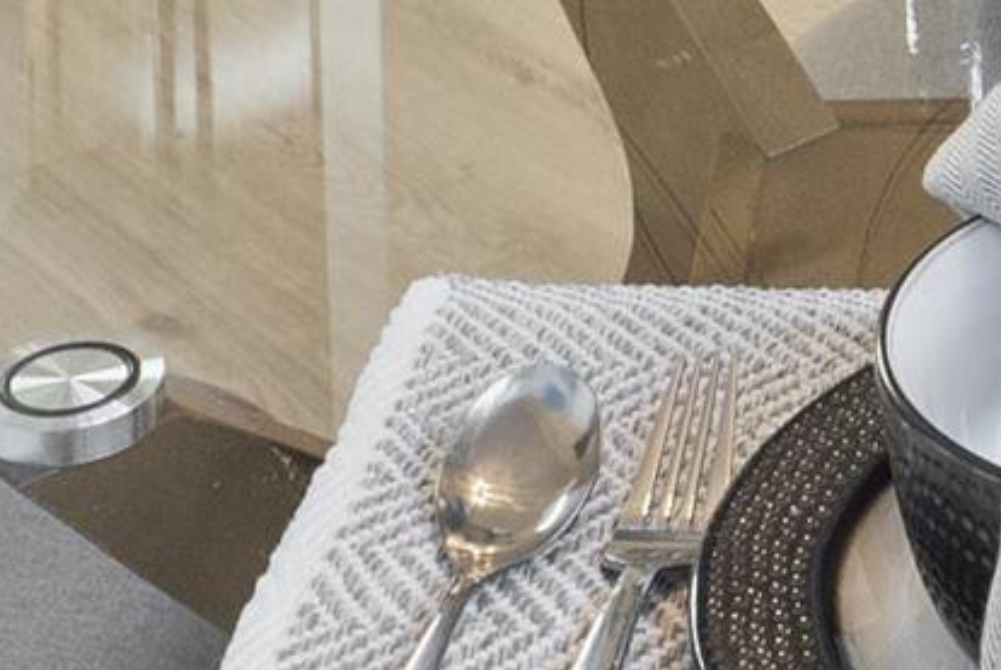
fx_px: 3507
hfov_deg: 15.5
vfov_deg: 8.5
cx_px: 1289
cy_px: -1544
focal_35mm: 126
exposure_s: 1/6
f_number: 9
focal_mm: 17
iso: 800
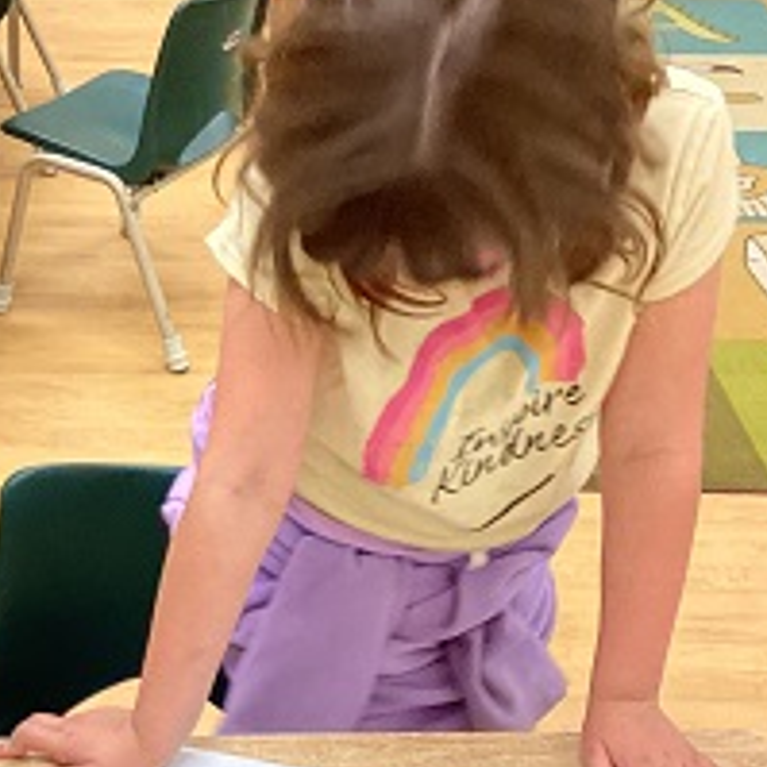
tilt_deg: -34.9
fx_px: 1730
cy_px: 536
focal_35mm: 69
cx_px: 60
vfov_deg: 24.8
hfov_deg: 24.2
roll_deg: +0.7
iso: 160
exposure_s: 1/60
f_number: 2.4
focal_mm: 3.3
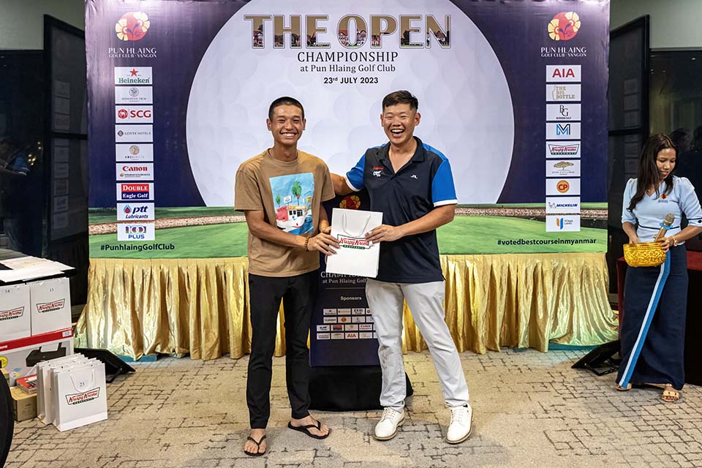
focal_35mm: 29
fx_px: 565
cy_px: 234
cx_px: 351
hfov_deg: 63.7
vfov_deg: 45.0
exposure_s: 1/200
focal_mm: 29
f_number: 6.3
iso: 10000
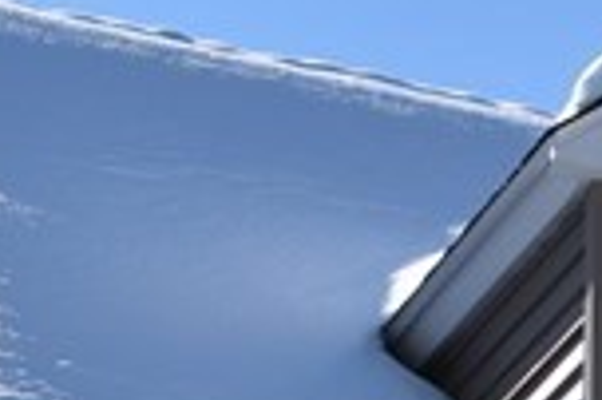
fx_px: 3040
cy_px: 1178
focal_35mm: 182
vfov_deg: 6.8
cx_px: 1382
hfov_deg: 10.1
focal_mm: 18
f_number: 11
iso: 200
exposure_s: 1/500
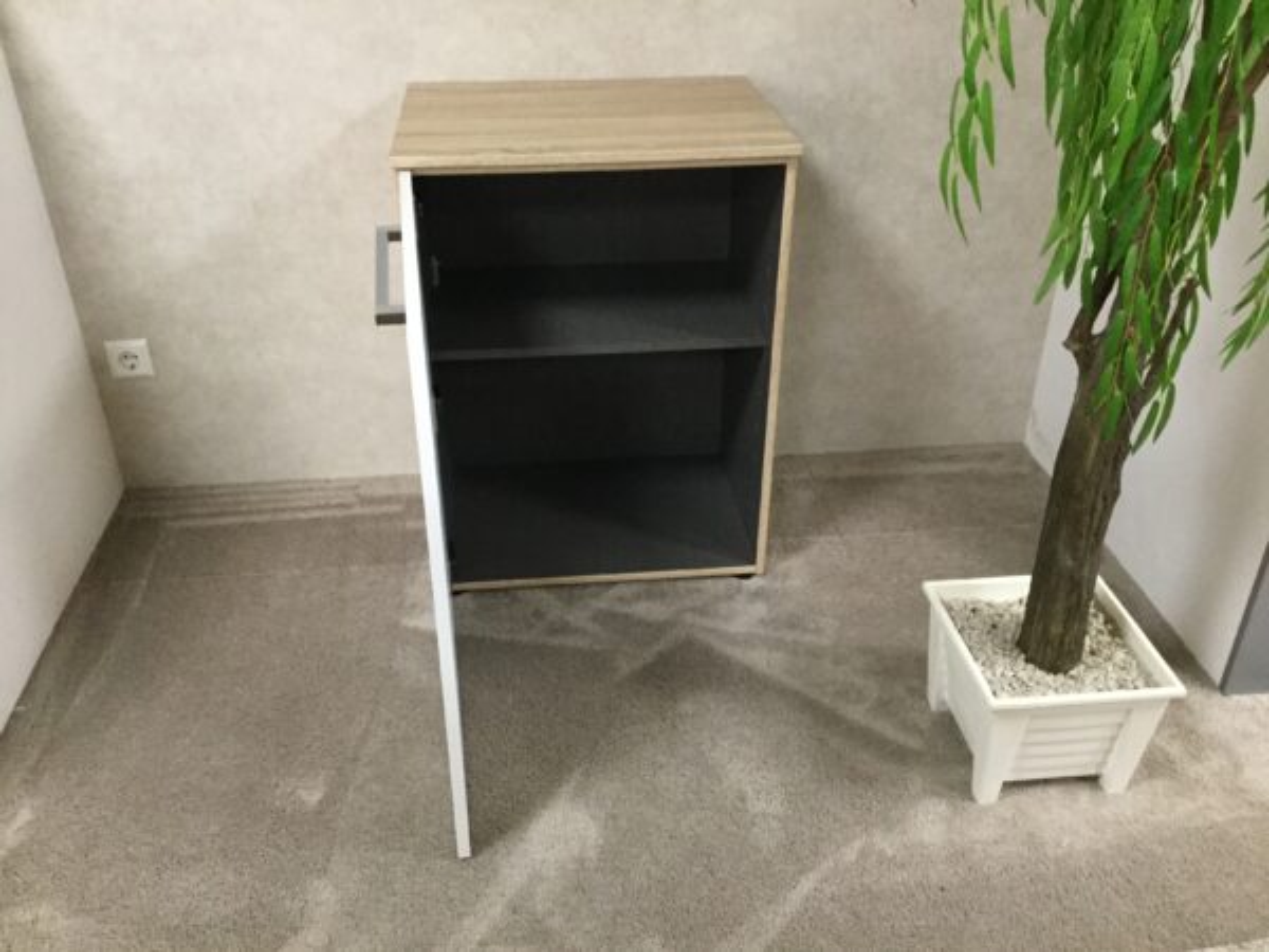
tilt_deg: -31.3
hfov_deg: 58.4
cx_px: 634
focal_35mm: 31
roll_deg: -0.6
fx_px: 1136
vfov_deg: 45.4
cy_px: 476
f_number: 2.4
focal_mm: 3.3
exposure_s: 1/25
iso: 200
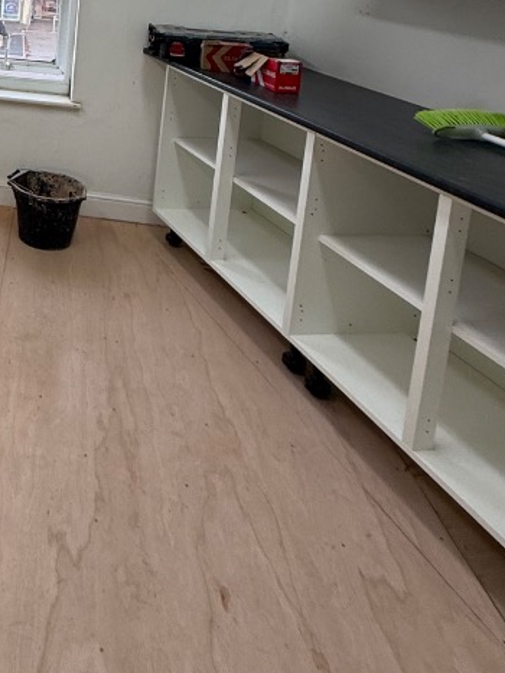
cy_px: 9
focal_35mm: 36
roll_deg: -3.7
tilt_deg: -4.2
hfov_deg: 33.6
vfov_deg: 44.2
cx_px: -72
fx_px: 701
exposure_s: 1/99
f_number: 2.2
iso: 80
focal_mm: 2.22
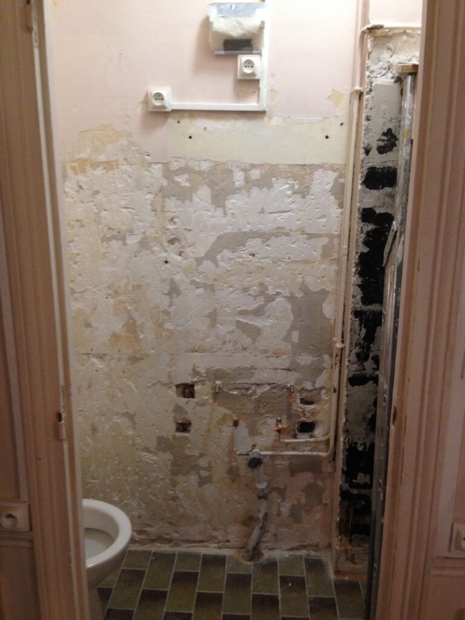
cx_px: 232
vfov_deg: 55.4
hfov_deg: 42.9
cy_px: 310
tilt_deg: -14.0
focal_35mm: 33
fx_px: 591
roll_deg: -1.2
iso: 200
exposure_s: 1/20
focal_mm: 4.12
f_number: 2.4
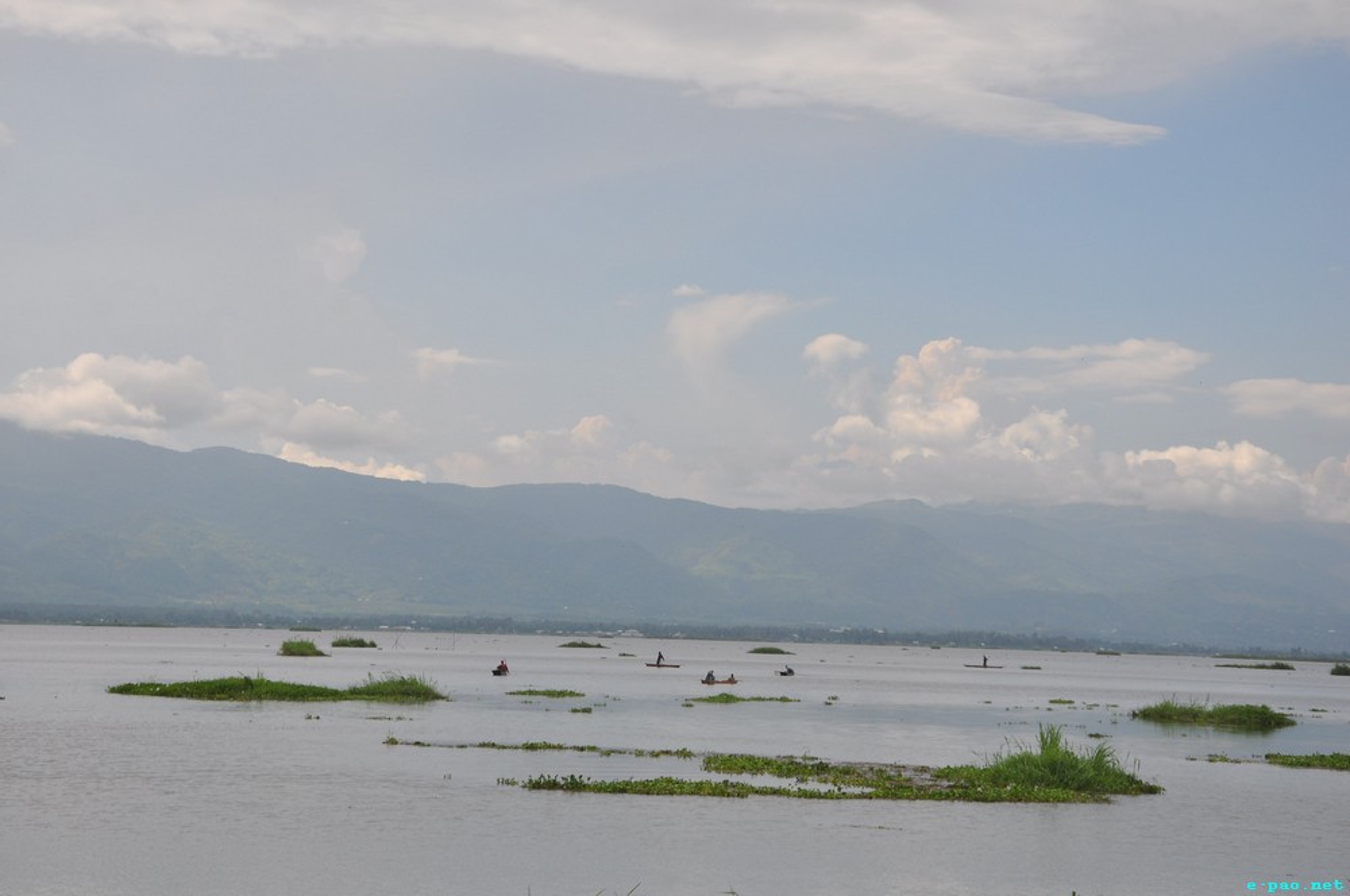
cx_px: 675
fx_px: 3483
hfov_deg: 21.9
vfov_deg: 14.7
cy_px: 448
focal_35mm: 93
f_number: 8
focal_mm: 62
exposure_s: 1/640
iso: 200
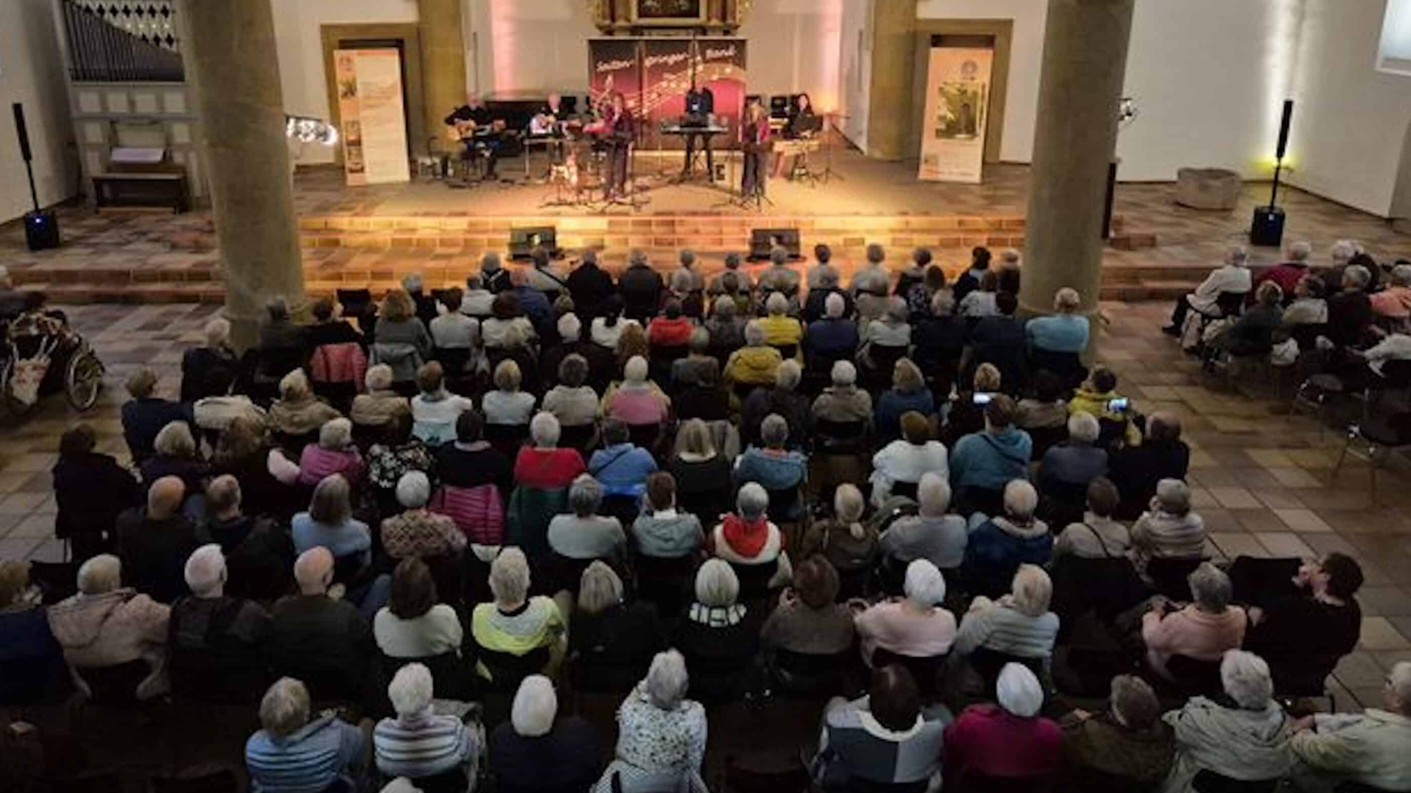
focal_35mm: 26
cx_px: 686
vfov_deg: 43.6
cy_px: 251
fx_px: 973
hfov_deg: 71.9
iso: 1600
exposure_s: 1/100
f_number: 1.8
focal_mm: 5.4
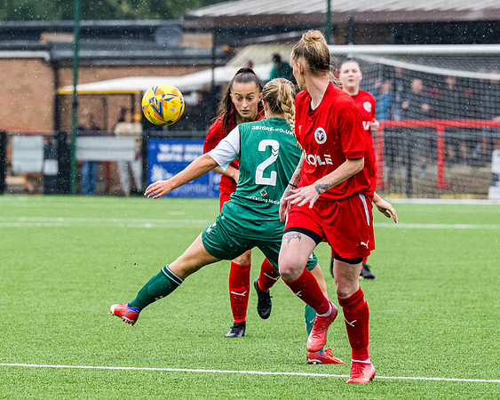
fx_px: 4851
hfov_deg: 5.9
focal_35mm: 328
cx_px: 146
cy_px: 179
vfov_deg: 4.7
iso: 1250
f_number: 4
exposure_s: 1/1250
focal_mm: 135
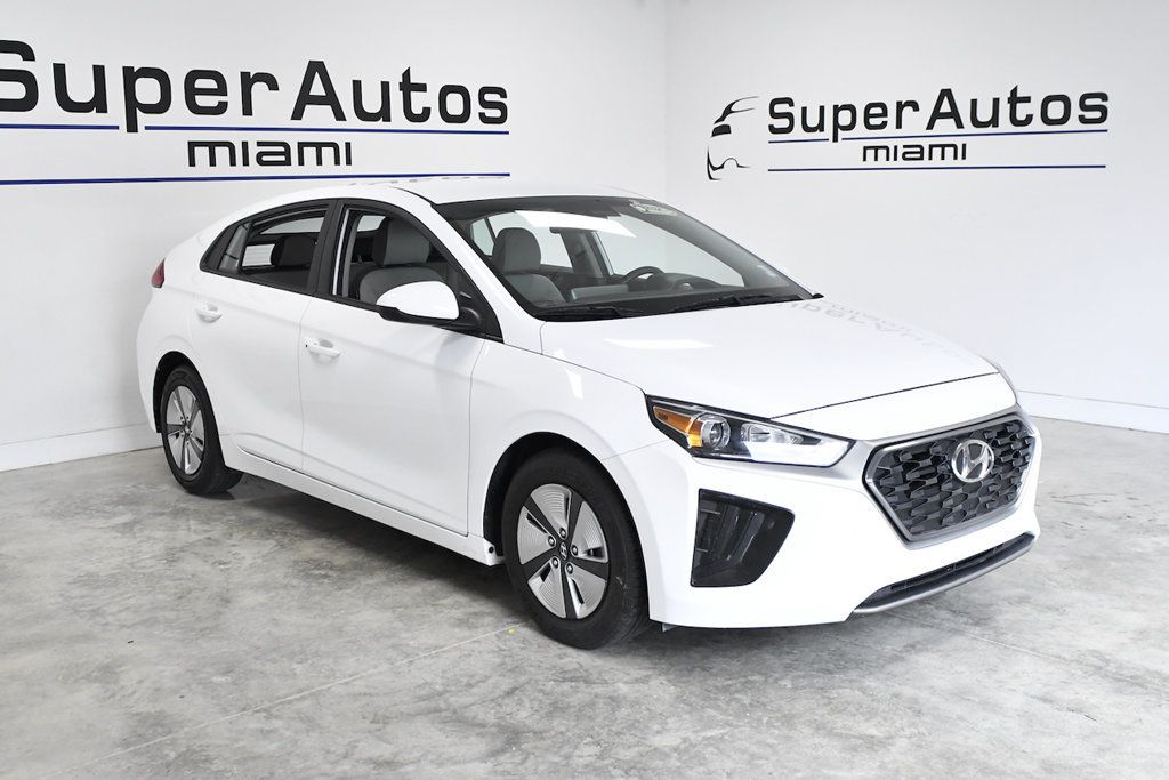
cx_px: 584
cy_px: 390
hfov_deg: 53.1
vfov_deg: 36.9
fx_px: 1169
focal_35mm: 36
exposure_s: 1/1250
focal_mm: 24
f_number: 4.5
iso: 2500
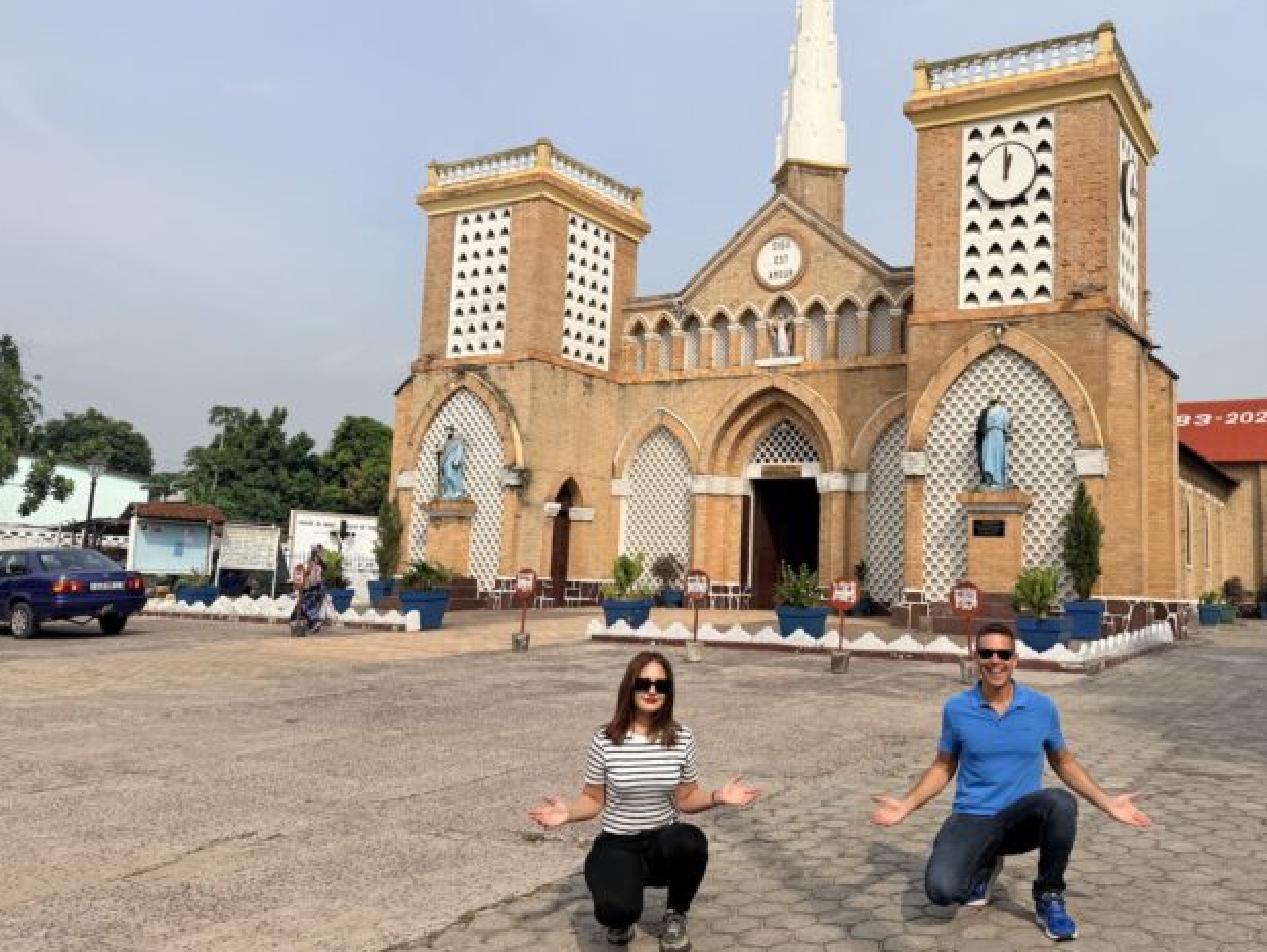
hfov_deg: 57.6
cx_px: 788
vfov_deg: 45.4
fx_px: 1135
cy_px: 407
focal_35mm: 31
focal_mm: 6.76
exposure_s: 1/4975
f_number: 1.78
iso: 80
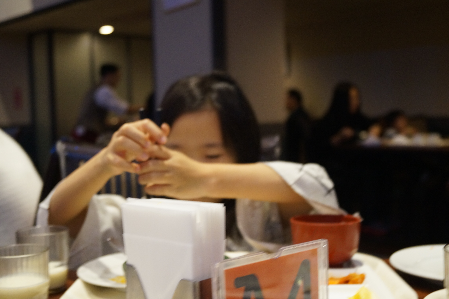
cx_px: 224
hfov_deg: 37.9
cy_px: 150
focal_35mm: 52
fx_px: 654
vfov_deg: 25.7
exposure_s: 1/60
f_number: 4.5
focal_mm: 35
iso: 1250
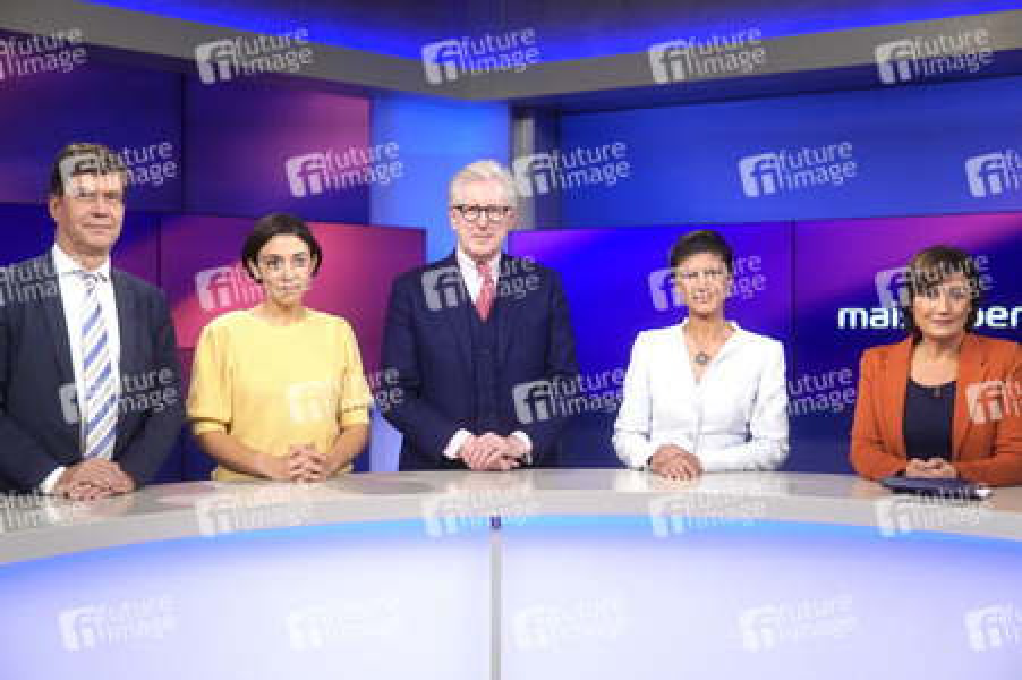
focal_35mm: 45
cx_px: 511
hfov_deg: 43.6
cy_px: 340
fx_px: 1277
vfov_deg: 29.8
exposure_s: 1/640
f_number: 1.4
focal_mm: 30
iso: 640
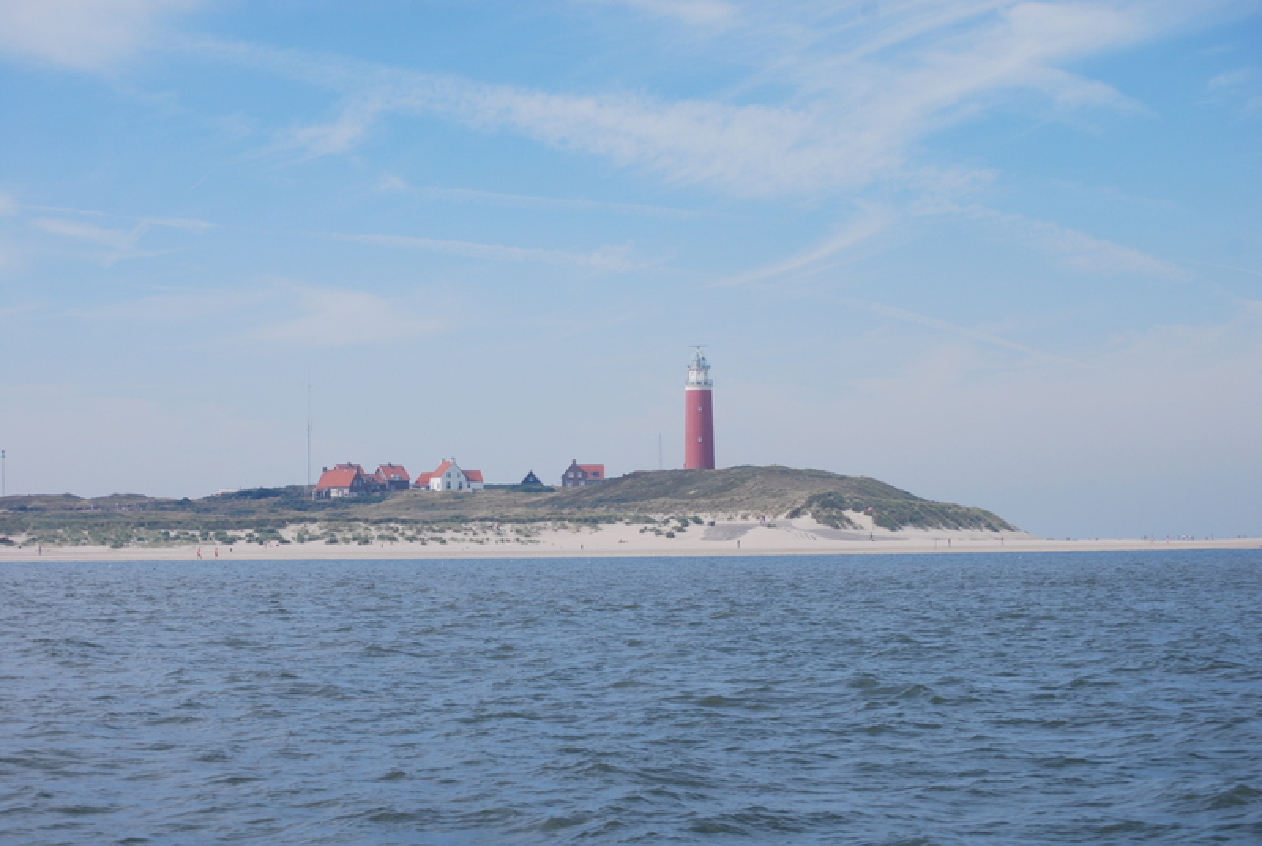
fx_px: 2896
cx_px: 631
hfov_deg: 24.6
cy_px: 423
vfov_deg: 16.6
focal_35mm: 82
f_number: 9
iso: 100
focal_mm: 55
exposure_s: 1/250
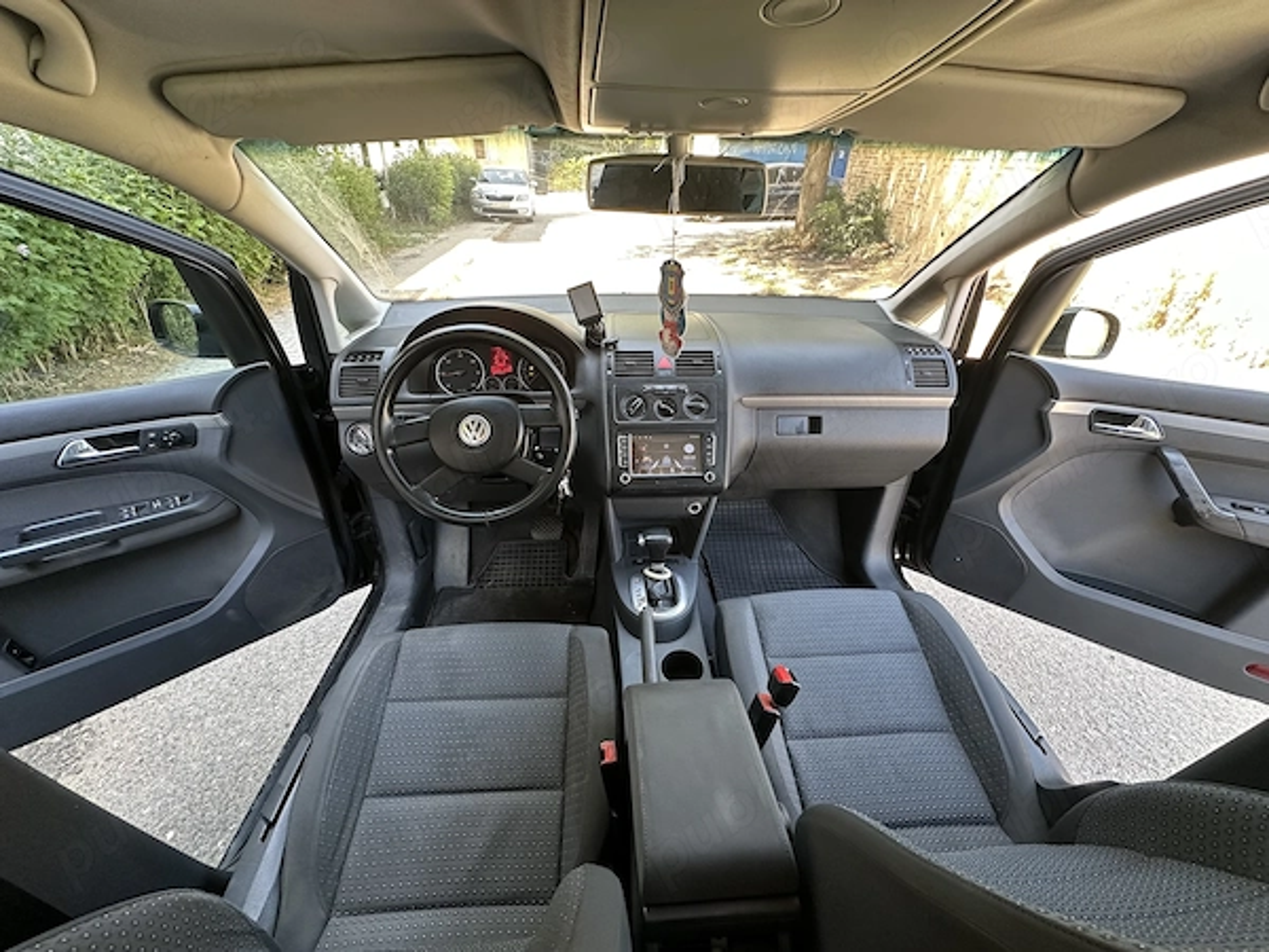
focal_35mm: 14
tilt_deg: -30.8
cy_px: 476
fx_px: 513
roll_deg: -0.1
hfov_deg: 102.1
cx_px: 634
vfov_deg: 85.7
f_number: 2.2
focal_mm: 2.22
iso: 160
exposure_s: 1/99
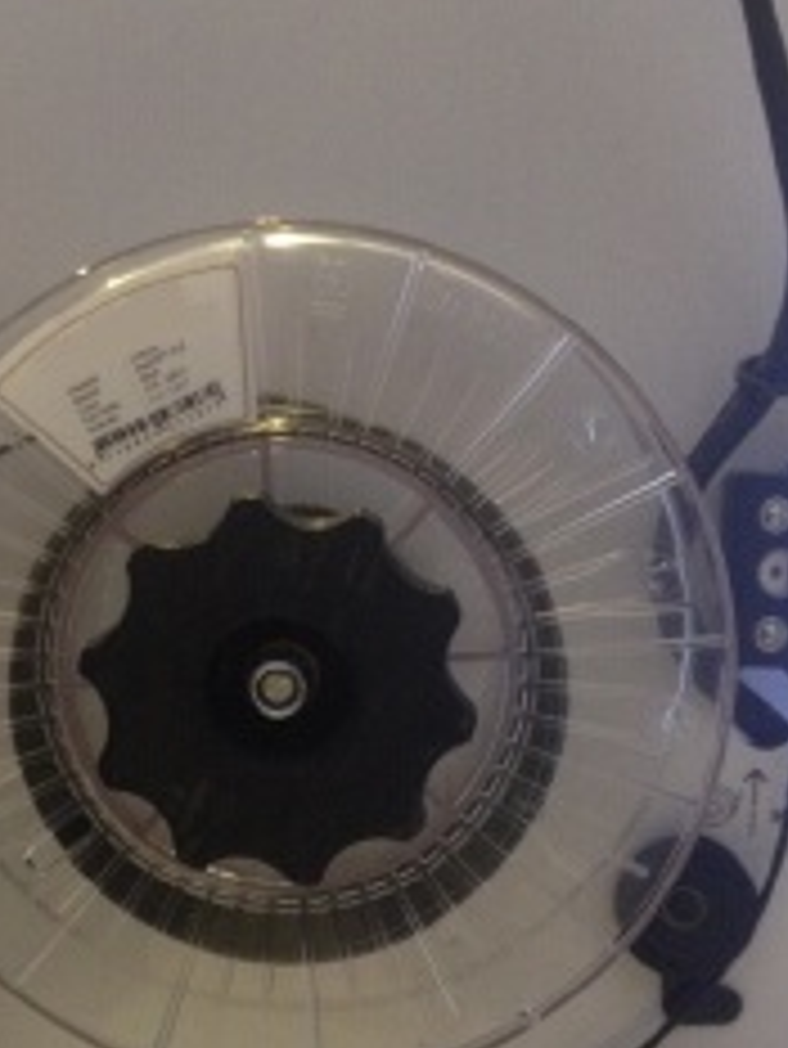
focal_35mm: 60
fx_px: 1819
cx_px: 266
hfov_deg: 24.3
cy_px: 598
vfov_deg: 32.1
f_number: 2.4
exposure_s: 1/15
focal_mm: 4.28
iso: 400
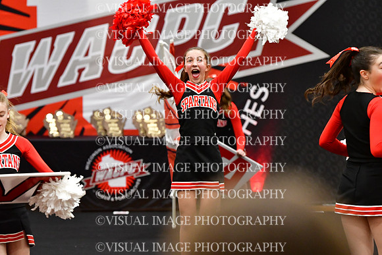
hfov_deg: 8.6
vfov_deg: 5.7
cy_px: 128
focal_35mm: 240
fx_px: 2547
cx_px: 191
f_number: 3.5
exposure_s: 1/500
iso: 5000
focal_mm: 160
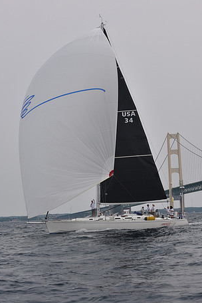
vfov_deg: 22.9
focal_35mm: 89
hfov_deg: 15.4
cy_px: 144
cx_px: 100
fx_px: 749
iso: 250
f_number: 4.5
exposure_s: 1/640
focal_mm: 70
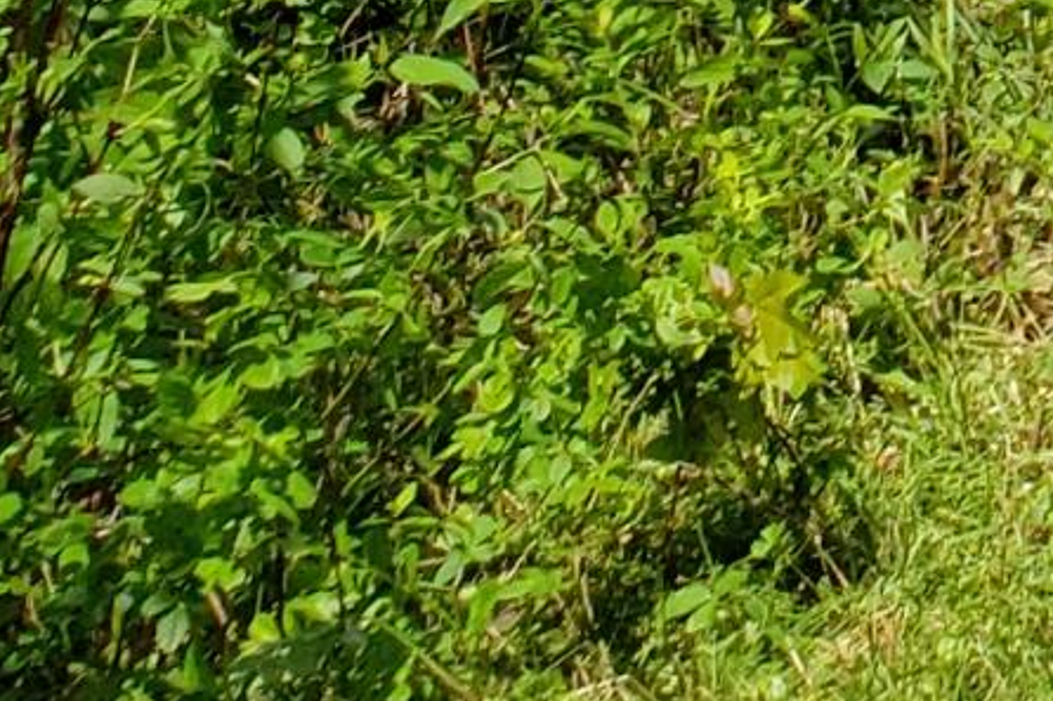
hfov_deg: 9.8
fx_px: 5321
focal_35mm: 182
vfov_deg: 6.6
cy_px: -1699
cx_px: 2592
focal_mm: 4.3
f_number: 2.4
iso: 50
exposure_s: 1/1291
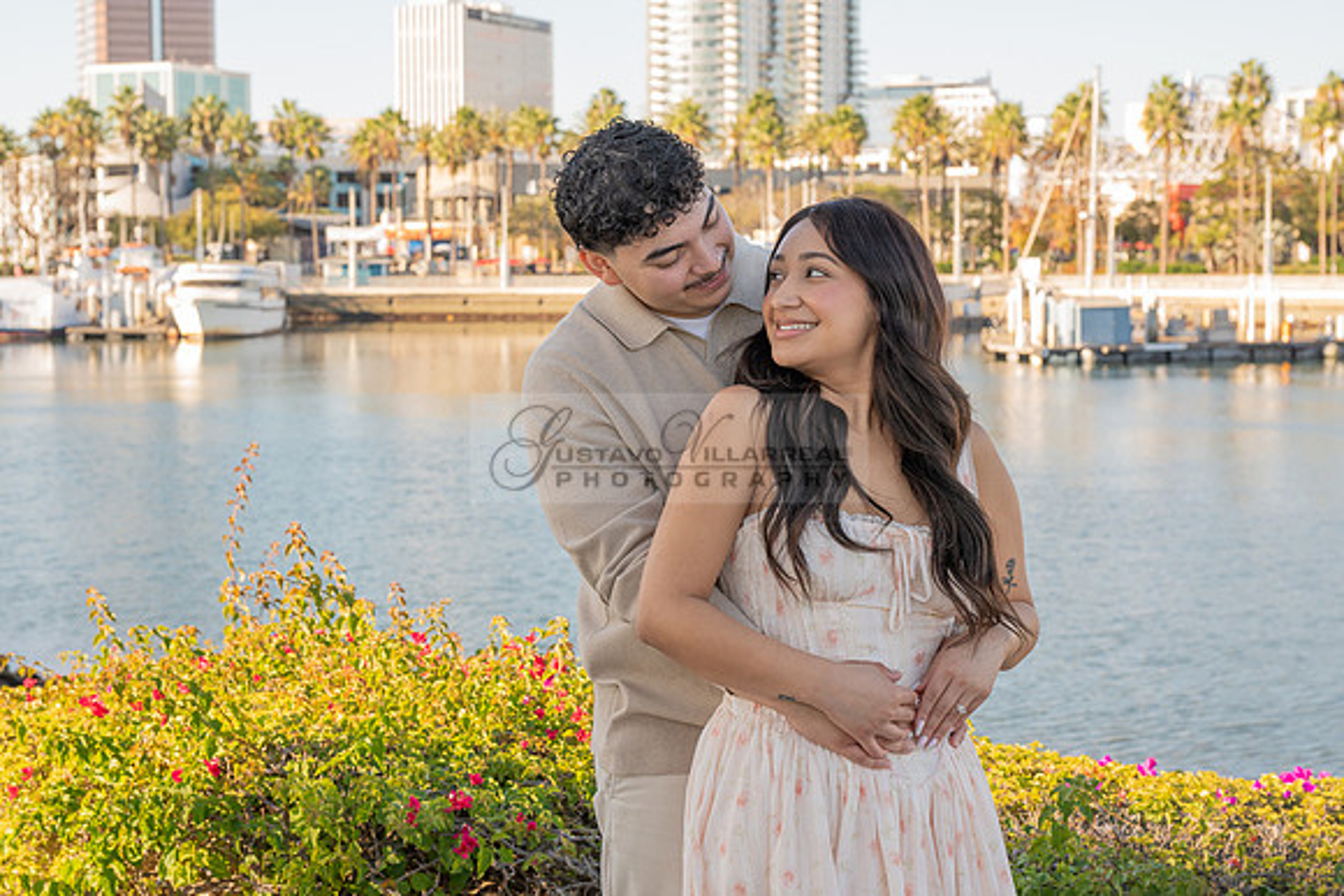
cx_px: 591
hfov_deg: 30.4
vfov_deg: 20.6
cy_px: 394
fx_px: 2467
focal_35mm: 66
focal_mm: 59
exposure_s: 1/160
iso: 200
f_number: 7.1
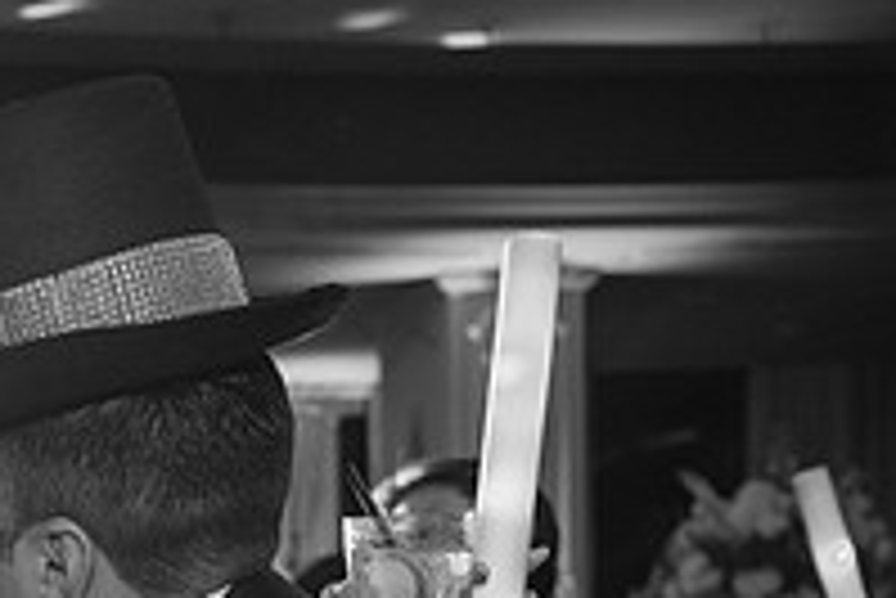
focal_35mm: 70
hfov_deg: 26.7
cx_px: -63
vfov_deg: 18.0
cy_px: 803
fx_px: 1743
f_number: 2.8
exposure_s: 1/160
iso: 2000
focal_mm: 24
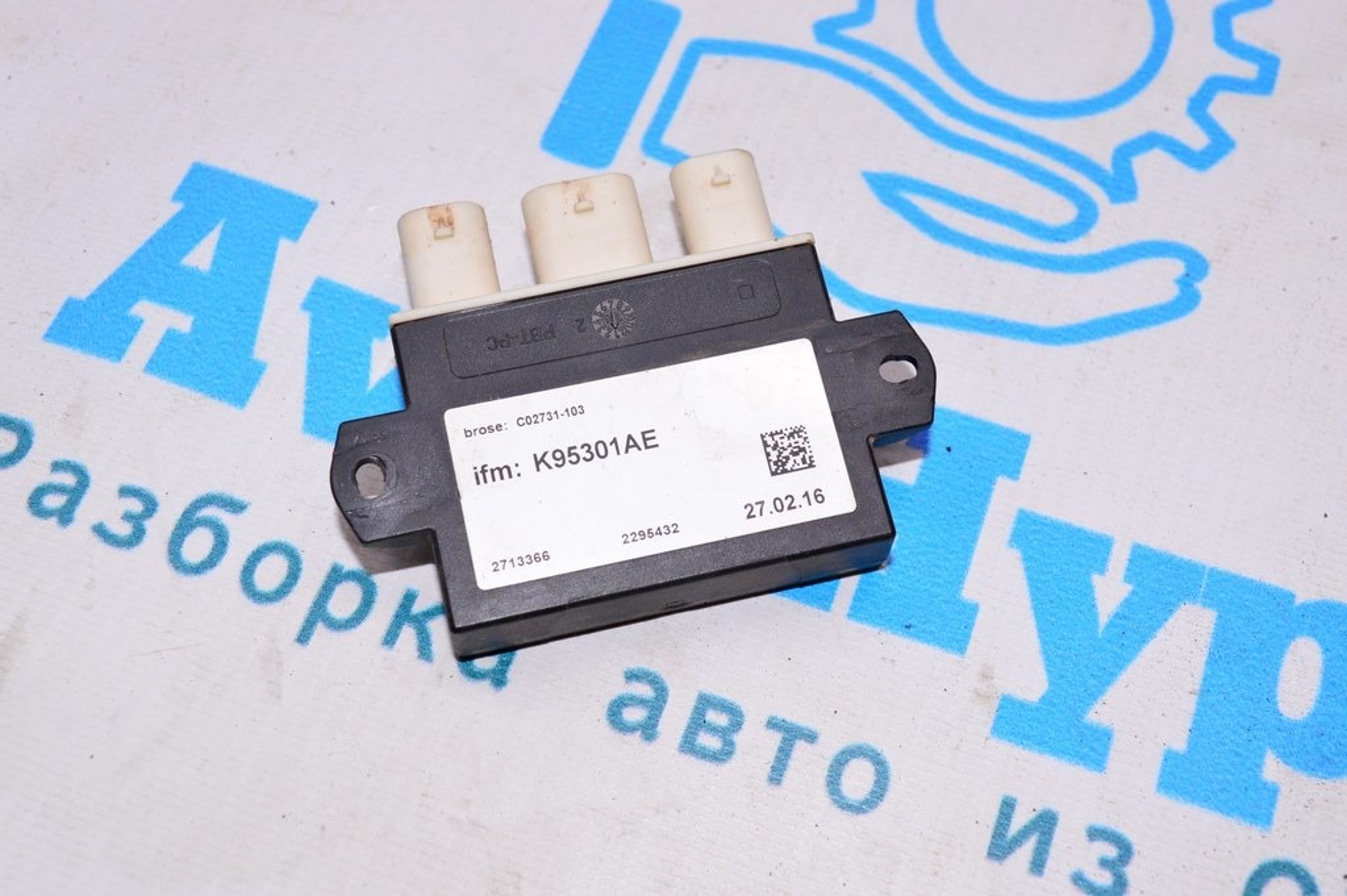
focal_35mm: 46
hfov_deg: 42.4
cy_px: 448
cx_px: 674
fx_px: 1738
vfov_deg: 28.9
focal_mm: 31
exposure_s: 1/200
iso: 1600
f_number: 8
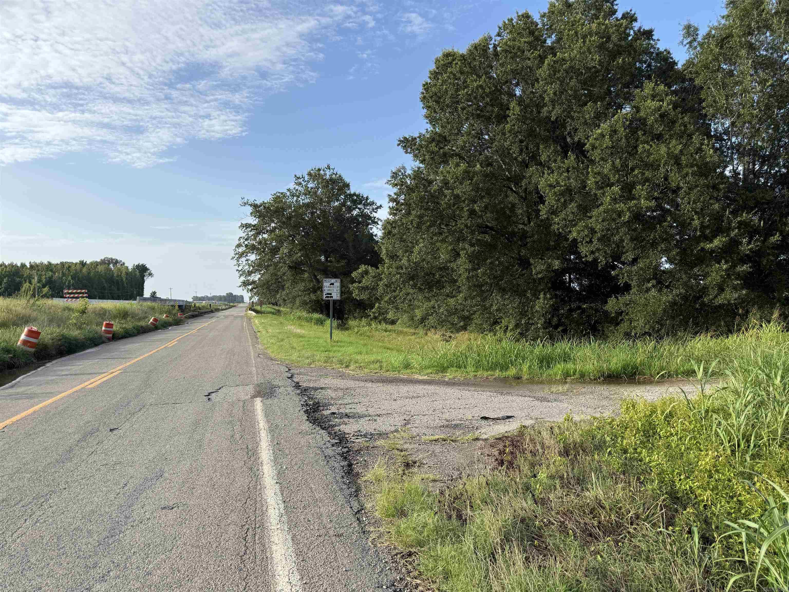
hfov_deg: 71.6
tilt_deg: +0.3
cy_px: 296
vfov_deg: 56.8
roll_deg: +1.8
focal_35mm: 24
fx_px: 547
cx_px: 394
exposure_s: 1/2110
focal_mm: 6.76
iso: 80
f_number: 1.78
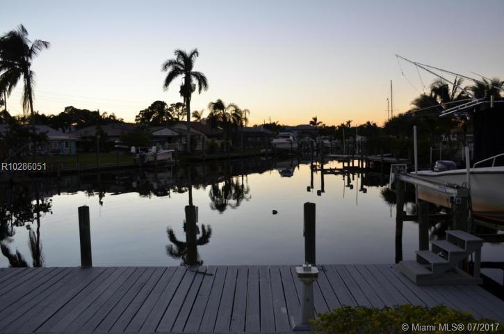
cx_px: 252
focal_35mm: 30
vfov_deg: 43.4
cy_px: 167
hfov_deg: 62.0
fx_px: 419
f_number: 5
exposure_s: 1/100
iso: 400
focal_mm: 20
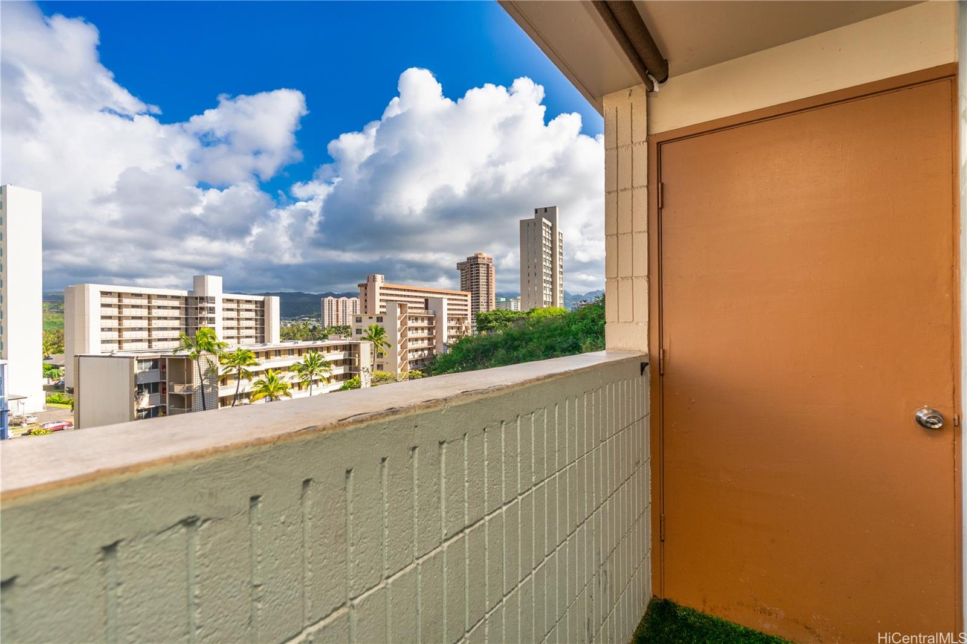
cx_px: 484
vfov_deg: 73.7
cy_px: 322
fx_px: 430
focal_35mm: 16
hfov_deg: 96.7
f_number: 8
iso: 160
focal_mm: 16
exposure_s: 1/250
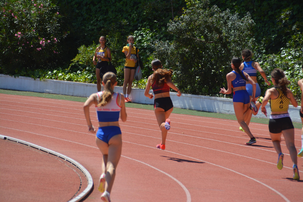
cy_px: 101
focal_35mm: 300
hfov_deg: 6.9
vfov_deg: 4.6
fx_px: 2525
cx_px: 152
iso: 400
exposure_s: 1/1600
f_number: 6.3
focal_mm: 200
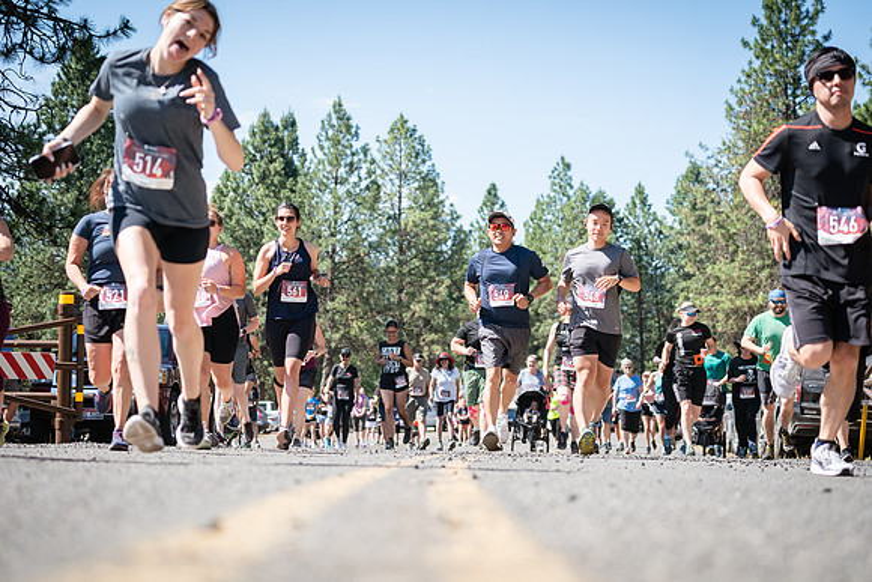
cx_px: 436
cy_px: 291
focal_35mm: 74
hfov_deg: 27.3
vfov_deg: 18.4
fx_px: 1793
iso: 125
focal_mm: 74
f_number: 4
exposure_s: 1/500
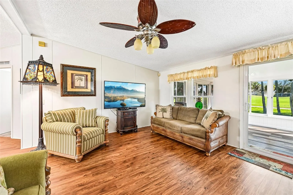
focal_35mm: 14
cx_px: 146
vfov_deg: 81.2
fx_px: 114
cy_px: 98
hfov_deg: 104.3
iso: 400
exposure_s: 1/3.33
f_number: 8
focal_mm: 14
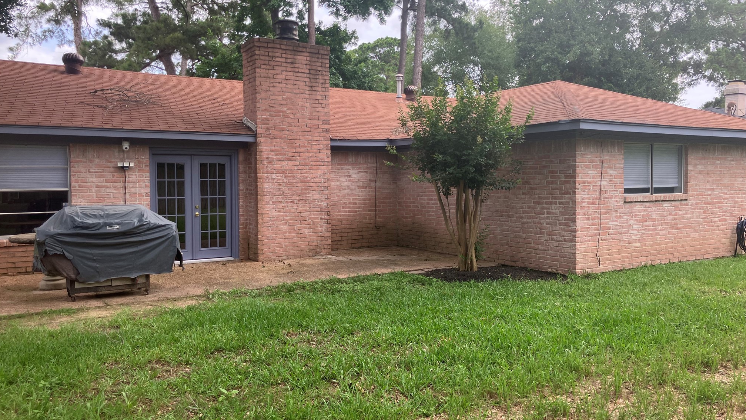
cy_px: 211
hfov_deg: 62.6
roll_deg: +0.7
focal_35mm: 31
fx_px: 613
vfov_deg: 37.8
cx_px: 376
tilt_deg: -1.5
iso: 32
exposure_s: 1/307
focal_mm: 3.99
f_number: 1.8
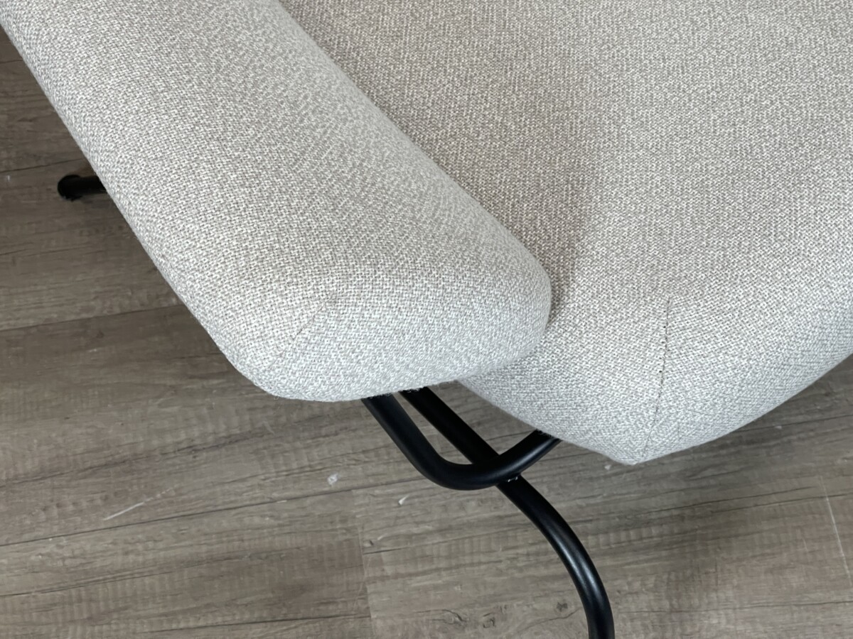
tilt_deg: -60.0
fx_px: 1577
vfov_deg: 22.9
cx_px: 426
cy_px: 320
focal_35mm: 64
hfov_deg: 30.3
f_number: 2.2
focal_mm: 7.5
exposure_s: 1/100
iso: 160
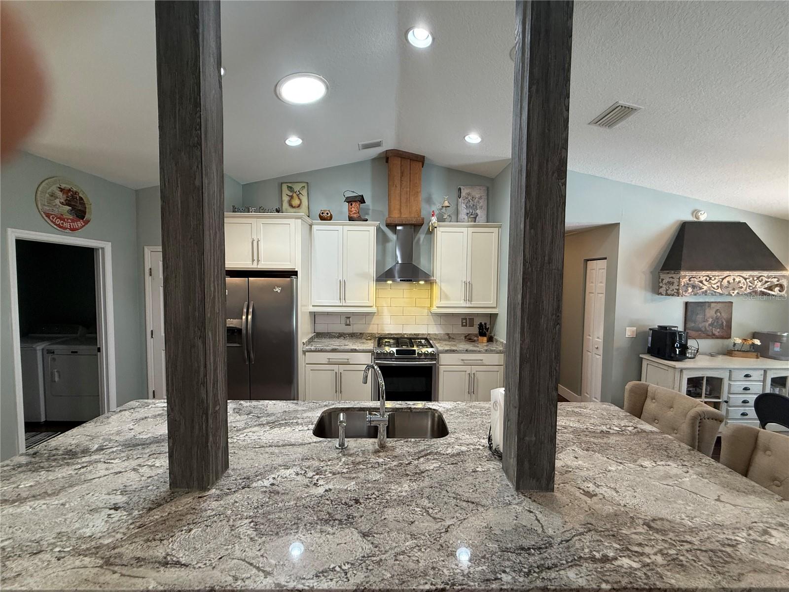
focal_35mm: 14
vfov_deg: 85.7
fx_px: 319
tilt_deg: -2.0
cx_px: 394
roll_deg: -0.3
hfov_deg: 102.1
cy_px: 296
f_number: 2.2
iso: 250
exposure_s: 1/120
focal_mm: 2.22
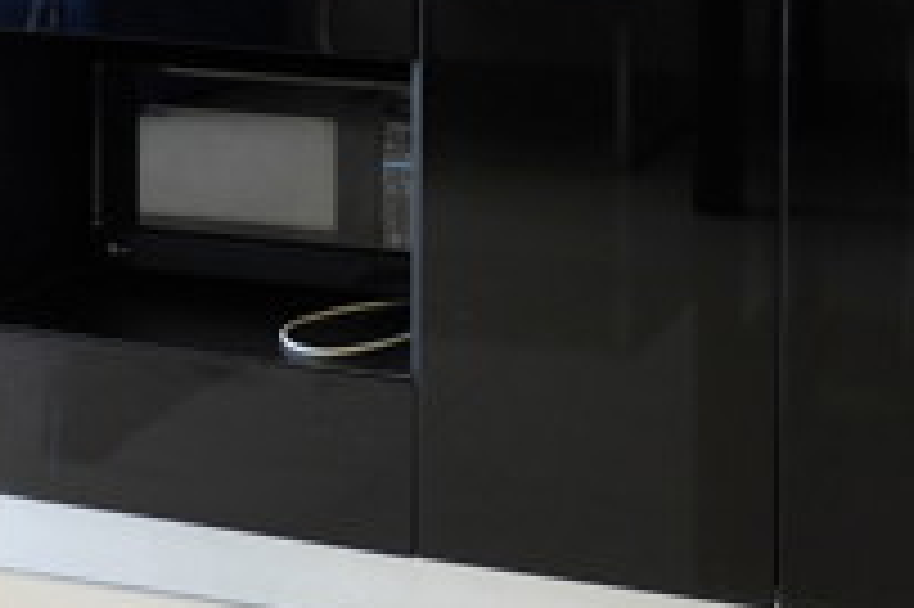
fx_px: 1801
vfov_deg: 17.4
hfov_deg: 27.8
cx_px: 752
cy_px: -279
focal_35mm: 71
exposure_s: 1/30
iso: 800
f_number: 3.5
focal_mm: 16
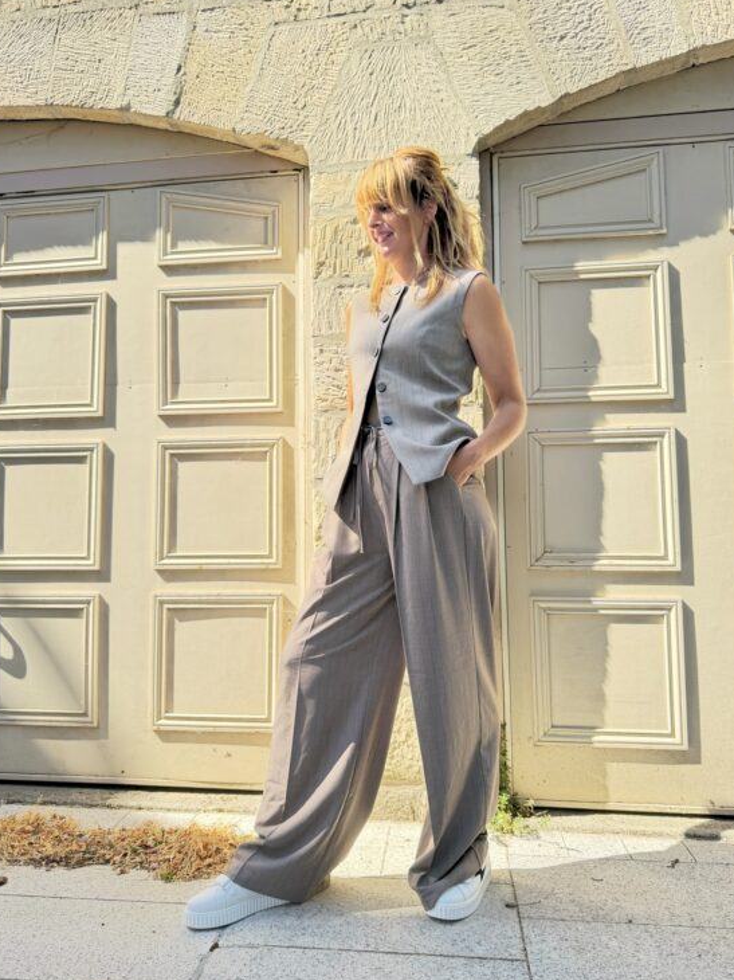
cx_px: 364
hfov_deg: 54.9
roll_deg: -0.6
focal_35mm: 25
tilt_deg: +4.4
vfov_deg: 69.4
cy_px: 475
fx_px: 707
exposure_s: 1/532
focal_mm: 6.76
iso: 100
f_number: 1.78
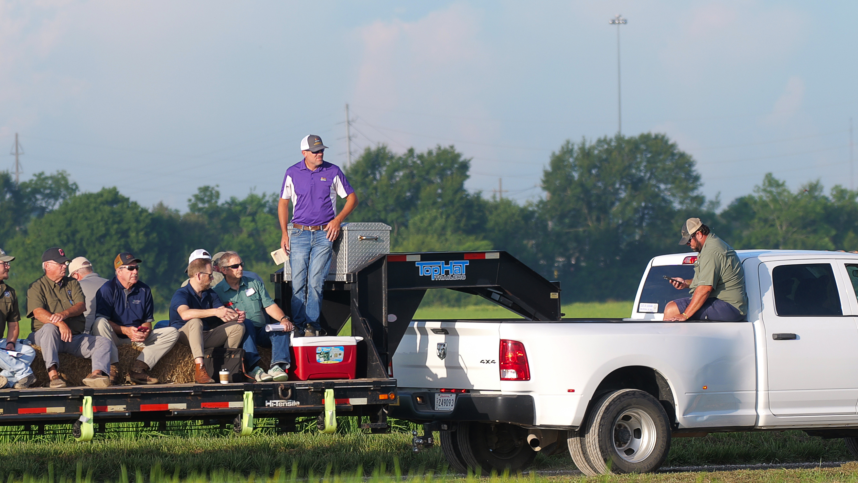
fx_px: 9920
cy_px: 362
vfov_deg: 2.8
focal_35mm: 436
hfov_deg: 5.0
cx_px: 259
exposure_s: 1/320
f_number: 4.5
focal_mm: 189
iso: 100
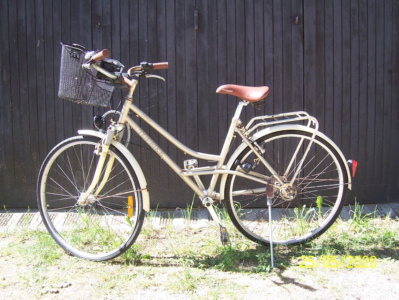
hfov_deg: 51.4
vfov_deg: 39.7
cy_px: 150
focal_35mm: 36
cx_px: 200
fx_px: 415
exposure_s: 1/180
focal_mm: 6
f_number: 3
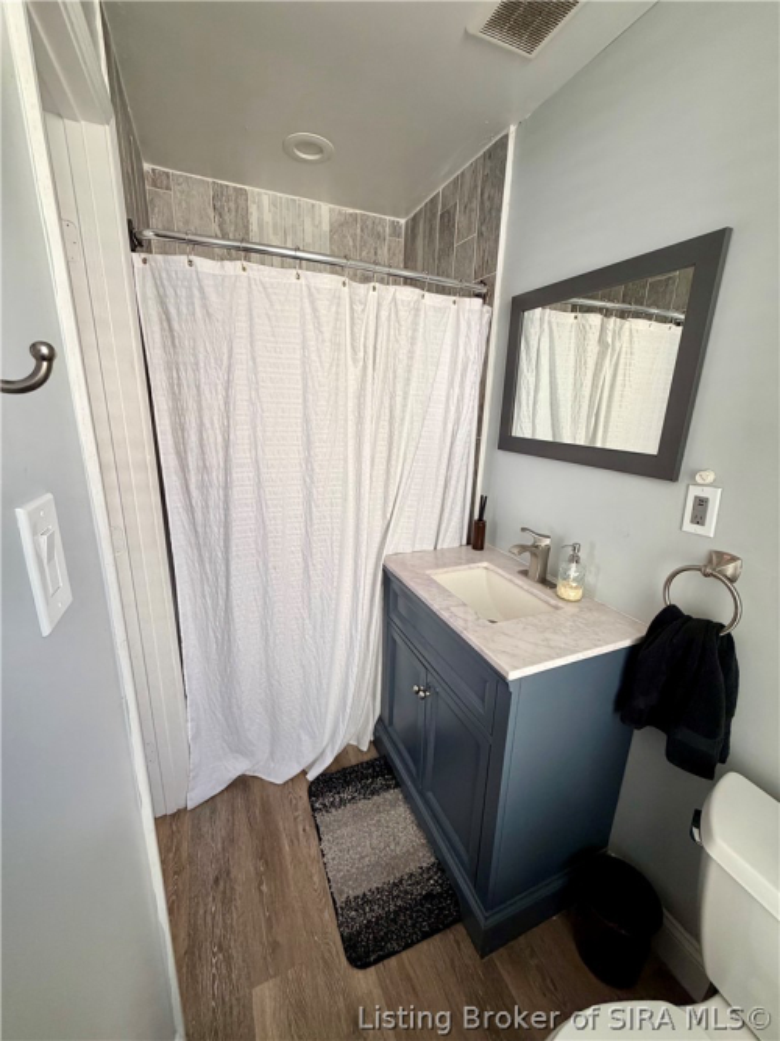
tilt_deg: -15.4
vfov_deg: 102.1
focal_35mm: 14
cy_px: 520
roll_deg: -2.0
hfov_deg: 85.7
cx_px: 390
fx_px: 421
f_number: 2.2
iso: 200
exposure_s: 1/120
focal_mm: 2.22
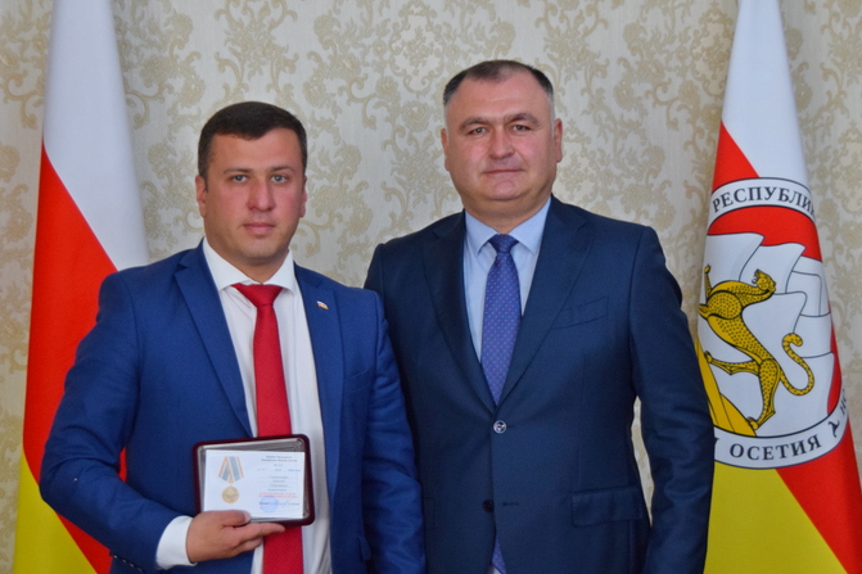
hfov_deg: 32.0
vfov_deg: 21.7
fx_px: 1498
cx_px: 365
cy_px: 313
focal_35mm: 63
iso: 1000
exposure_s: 1/60
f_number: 4.5
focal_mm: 35
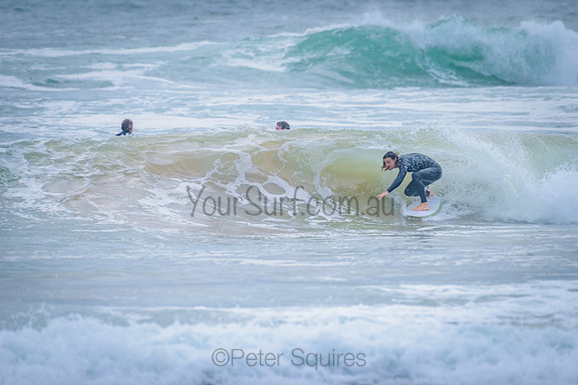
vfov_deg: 2.2
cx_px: 354
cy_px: 149
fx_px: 9843
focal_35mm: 613
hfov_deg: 3.4
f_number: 6.3
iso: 800
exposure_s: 1/2000
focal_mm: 500
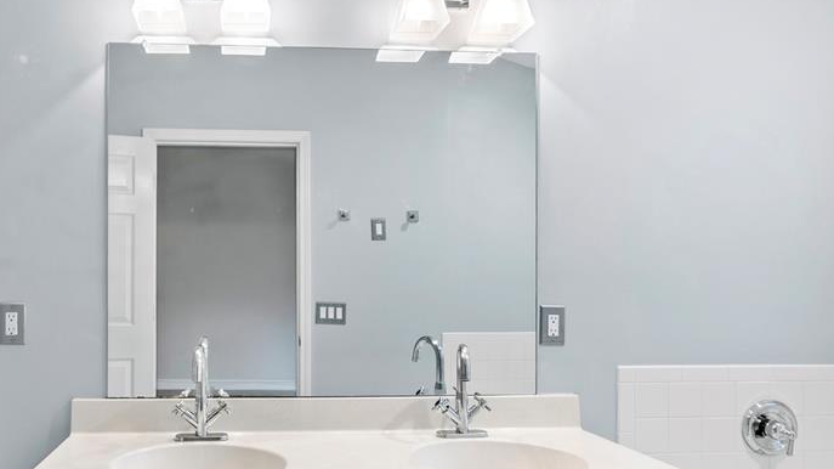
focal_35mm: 25
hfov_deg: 71.4
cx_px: 263
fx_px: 553
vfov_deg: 45.6
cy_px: 291
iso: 250
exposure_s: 1/2
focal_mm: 16
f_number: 9
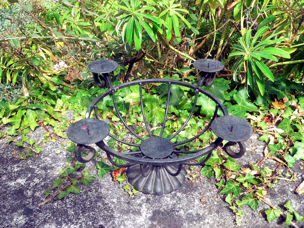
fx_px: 316
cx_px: 152
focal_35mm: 36
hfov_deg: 51.4
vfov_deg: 39.7
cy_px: 114
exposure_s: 1/1000
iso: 400
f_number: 2.8
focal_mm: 6
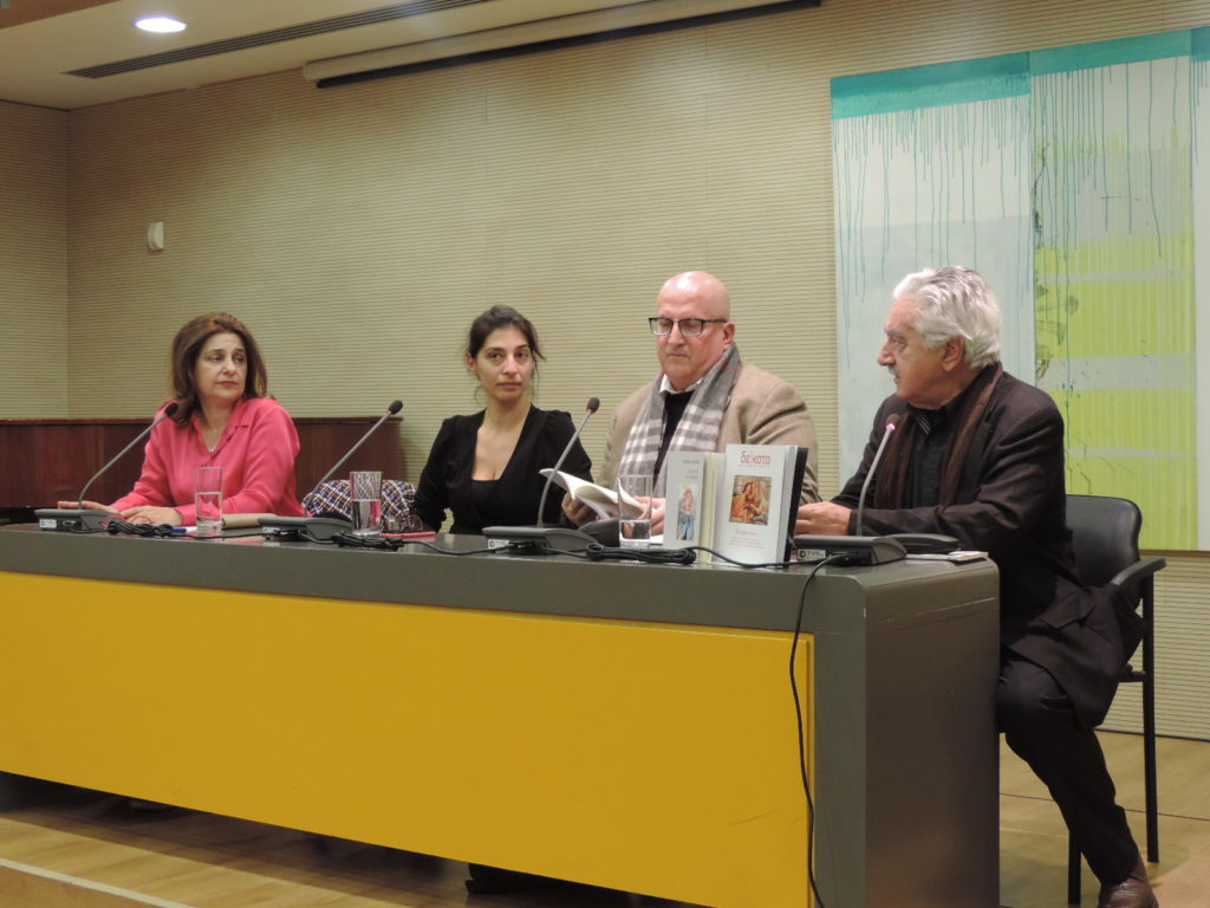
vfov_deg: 29.1
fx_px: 1748
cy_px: 454
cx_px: 605
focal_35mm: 50
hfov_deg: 38.2
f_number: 3.6
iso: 400
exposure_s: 1/30
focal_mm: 8.9
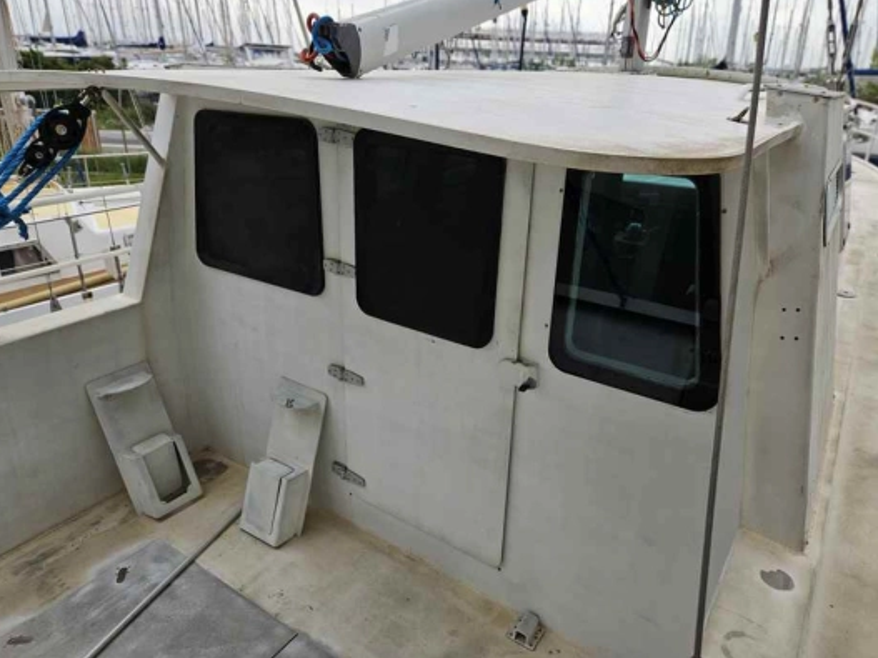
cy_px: 317
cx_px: 443
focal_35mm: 24
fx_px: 609
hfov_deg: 71.6
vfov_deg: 56.8
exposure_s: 1/1120
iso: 40
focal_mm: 5.4
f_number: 1.8
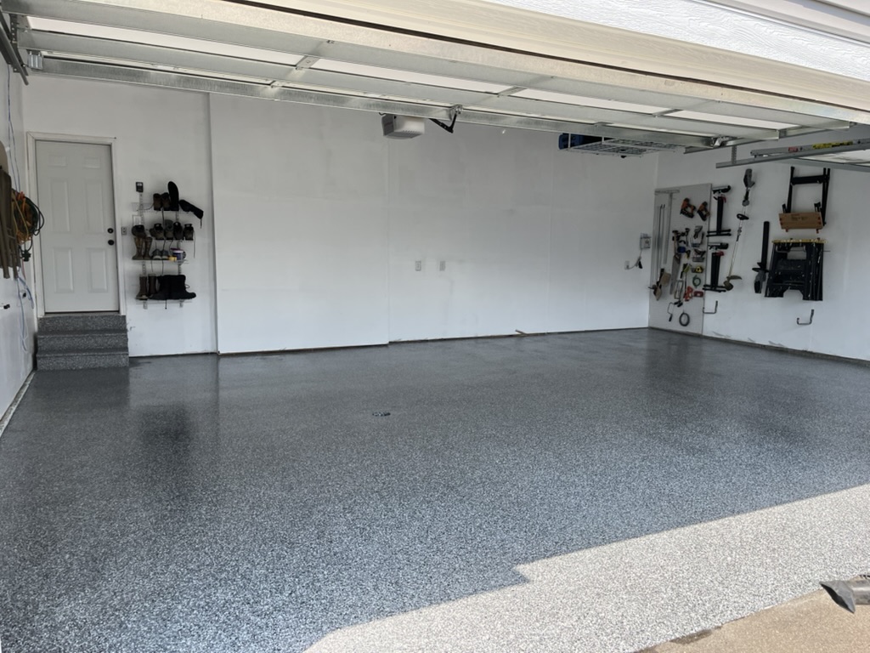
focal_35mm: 26
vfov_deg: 53.1
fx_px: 653
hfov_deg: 67.3
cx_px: 435
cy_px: 326
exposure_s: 1/727
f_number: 1.6
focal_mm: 5.1
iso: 50
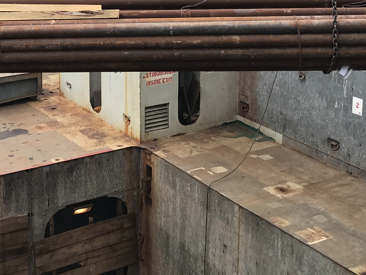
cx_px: 93
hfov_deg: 27.4
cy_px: 21
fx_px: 740
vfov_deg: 20.5
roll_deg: +0.5
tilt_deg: -11.8
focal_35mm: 70
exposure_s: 1/887
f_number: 1.8
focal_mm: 3.99
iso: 20
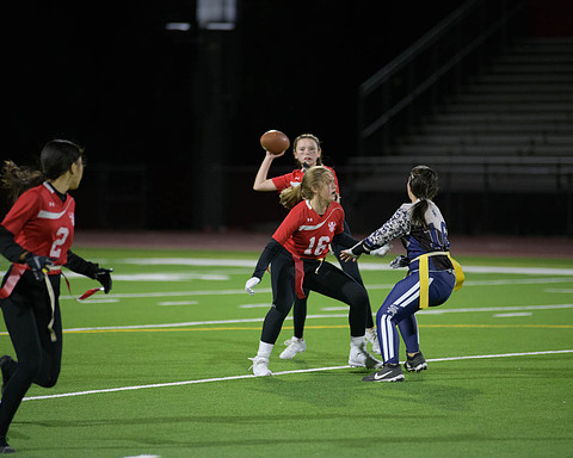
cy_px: 228
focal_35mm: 227
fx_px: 3850
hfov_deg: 8.5
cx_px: 298
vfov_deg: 6.8
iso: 3200
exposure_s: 1/640
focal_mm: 200
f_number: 2.8
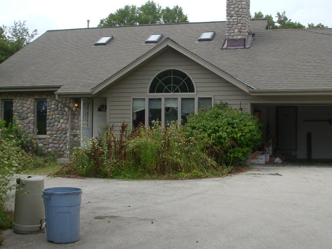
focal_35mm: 51
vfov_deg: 28.5
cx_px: 189
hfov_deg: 37.4
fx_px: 489
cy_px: 114
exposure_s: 1/800
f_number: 3.3
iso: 100
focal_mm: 6.3
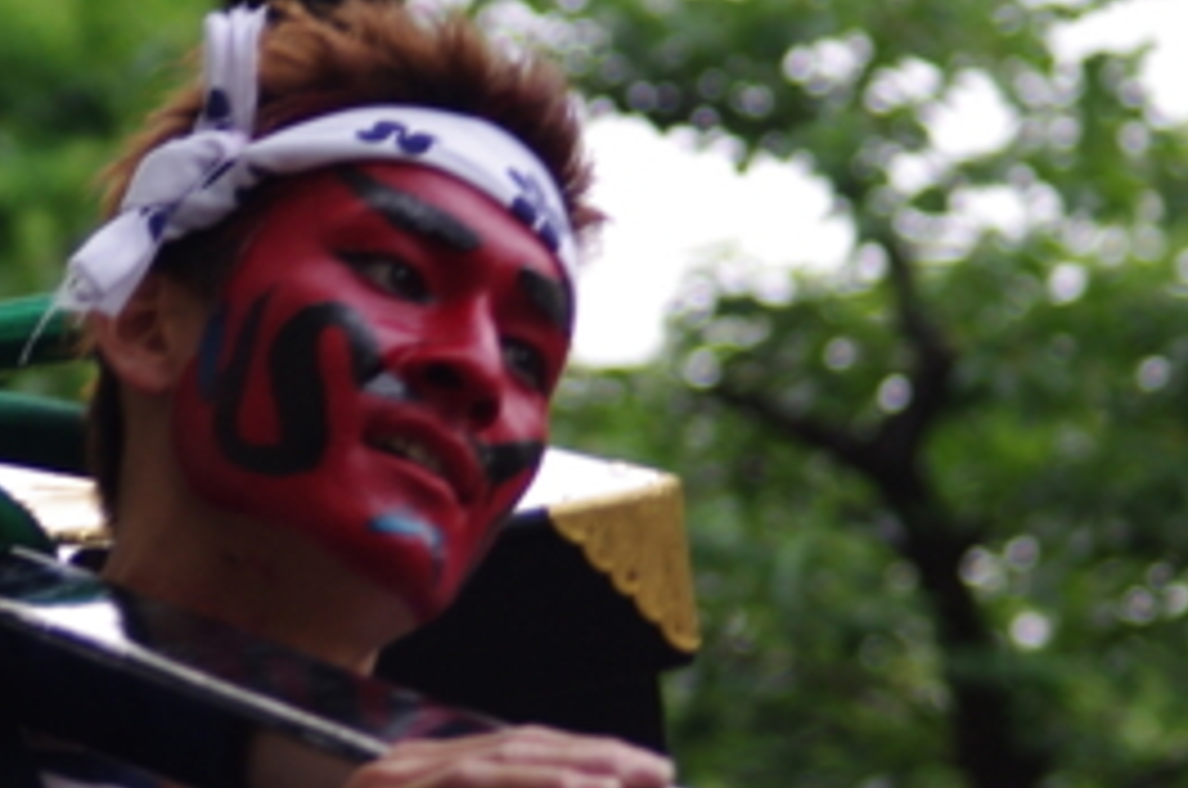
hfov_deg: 5.8
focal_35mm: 355
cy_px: 601
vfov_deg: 3.9
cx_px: 9
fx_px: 11694
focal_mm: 77.5
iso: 200
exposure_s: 1/200
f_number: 4.5
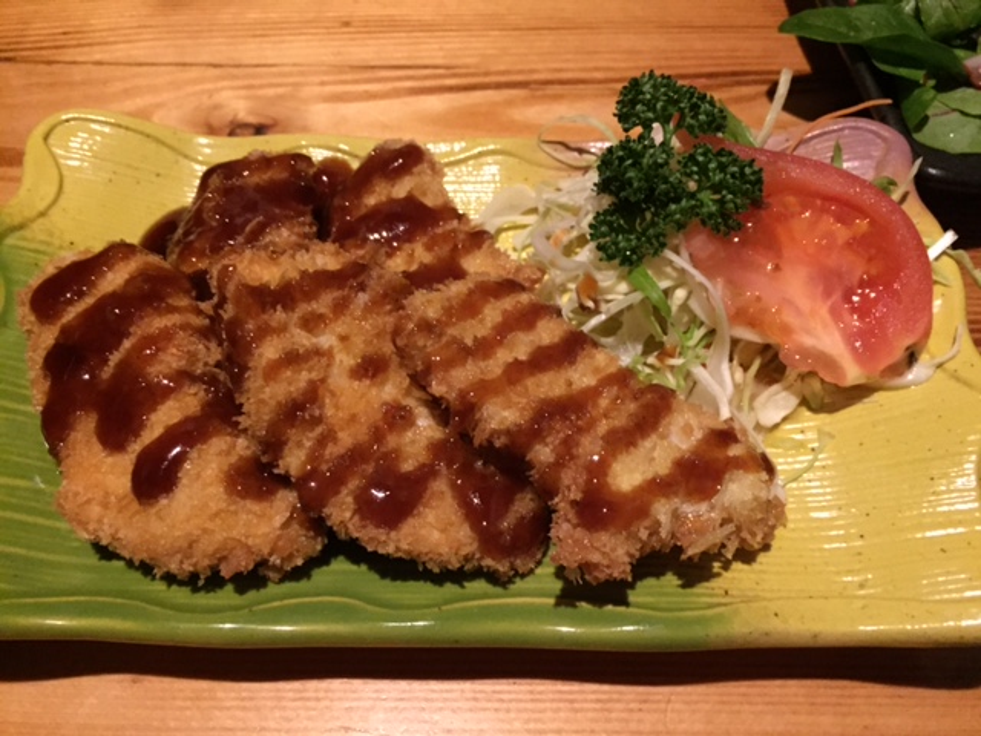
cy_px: 368
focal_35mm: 29
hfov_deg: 61.7
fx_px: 822
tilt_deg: -57.8
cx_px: 490
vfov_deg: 48.2
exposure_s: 1/15
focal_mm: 4.15
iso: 500
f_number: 2.2
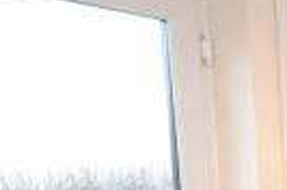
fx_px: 589
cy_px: 250
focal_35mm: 74
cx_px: 565
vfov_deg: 17.2
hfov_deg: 18.5
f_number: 4
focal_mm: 10
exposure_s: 1/60
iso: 400
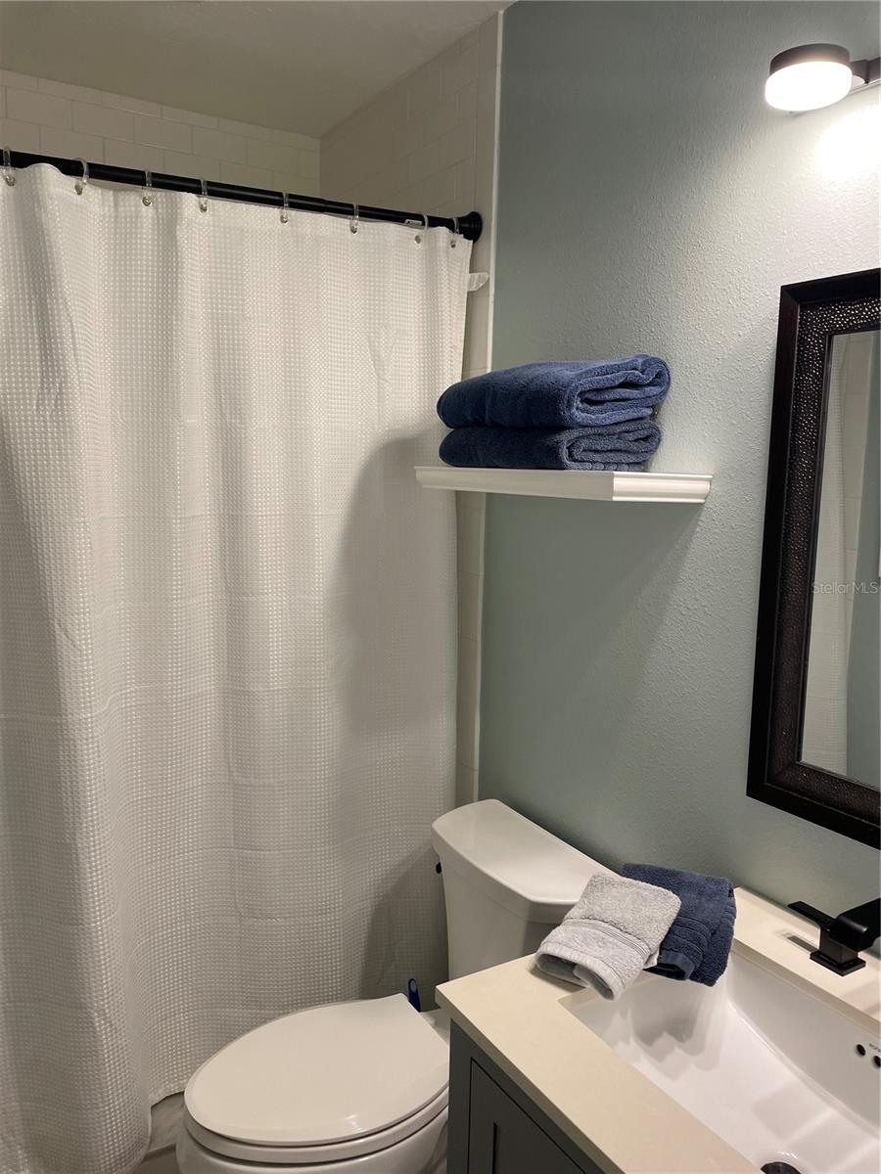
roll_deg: -1.1
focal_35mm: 26
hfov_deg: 53.1
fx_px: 882
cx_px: 440
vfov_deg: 67.3
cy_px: 587
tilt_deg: -6.9
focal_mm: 4.2
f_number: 1.6
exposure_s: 1/60
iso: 64
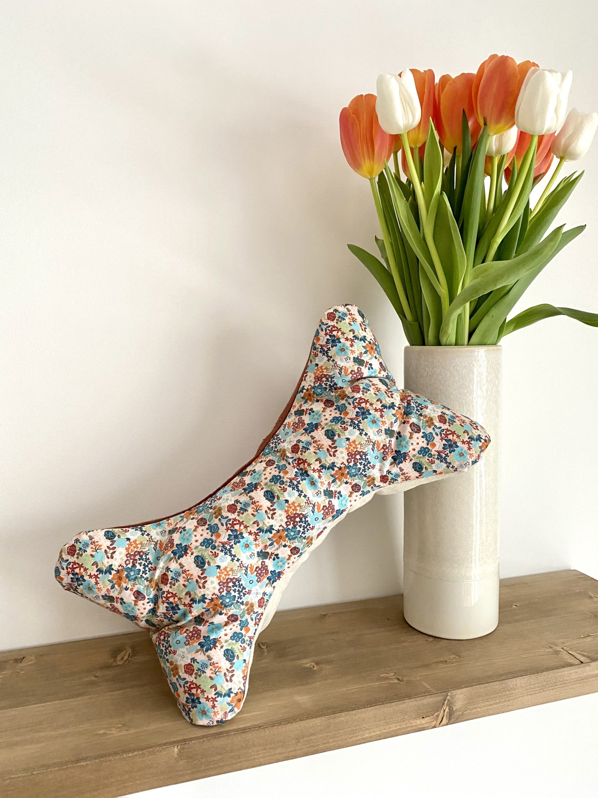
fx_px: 599
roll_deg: +2.3
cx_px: 299
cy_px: 399
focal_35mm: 26
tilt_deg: +1.1
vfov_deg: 67.3
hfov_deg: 53.1
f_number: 1.8
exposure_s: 1/60
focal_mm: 4.25
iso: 160
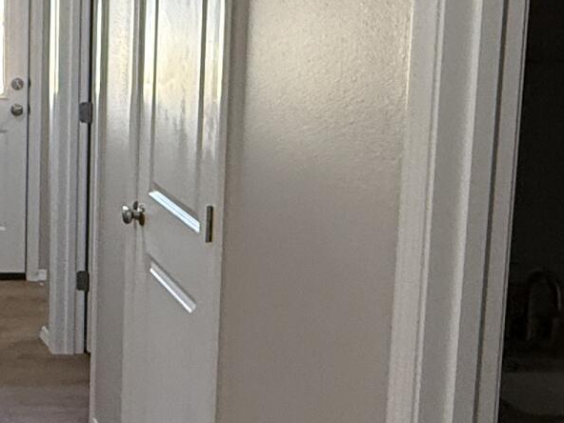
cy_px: 124
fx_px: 1157
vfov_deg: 20.6
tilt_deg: -4.7
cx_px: -127
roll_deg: -0.8
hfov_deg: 24.6
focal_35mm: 71
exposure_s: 1/120
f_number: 2.2
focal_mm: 2.22
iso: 250
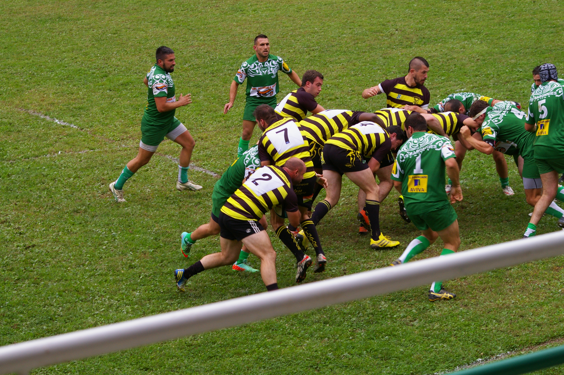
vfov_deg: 12.2
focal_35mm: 112
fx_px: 1761
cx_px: 282
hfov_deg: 18.2
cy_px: 188
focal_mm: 75
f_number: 8
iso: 400
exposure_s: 1/350
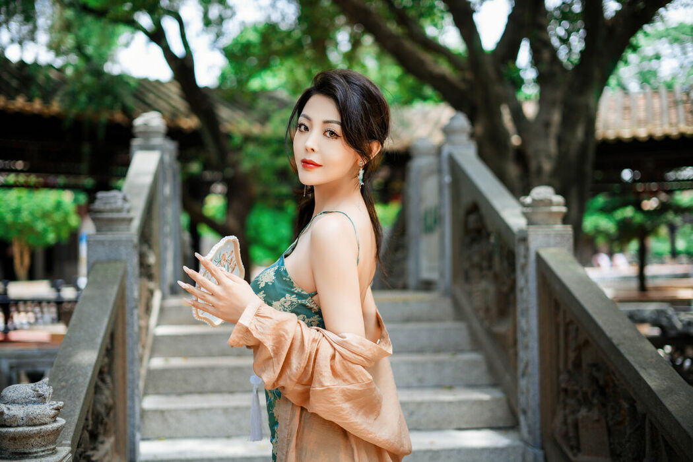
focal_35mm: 50
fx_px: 962
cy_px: 231
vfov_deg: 27.0
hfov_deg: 39.6
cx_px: 346
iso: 100
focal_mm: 50
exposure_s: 1/320
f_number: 2
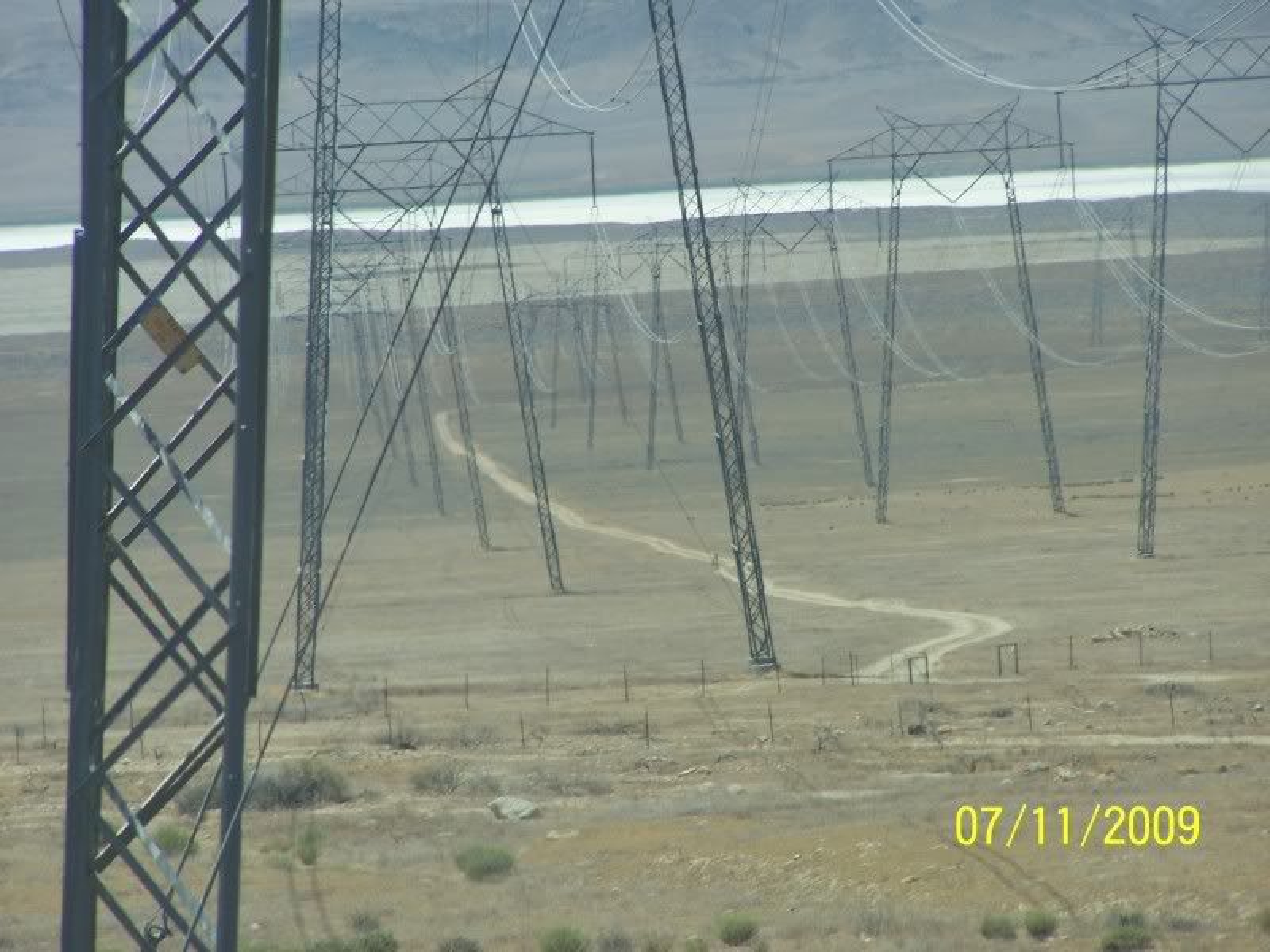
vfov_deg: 4.4
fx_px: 12364
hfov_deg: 5.9
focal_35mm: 337
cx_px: 635
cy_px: 476
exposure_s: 1/500
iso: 80
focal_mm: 55.9
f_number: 5
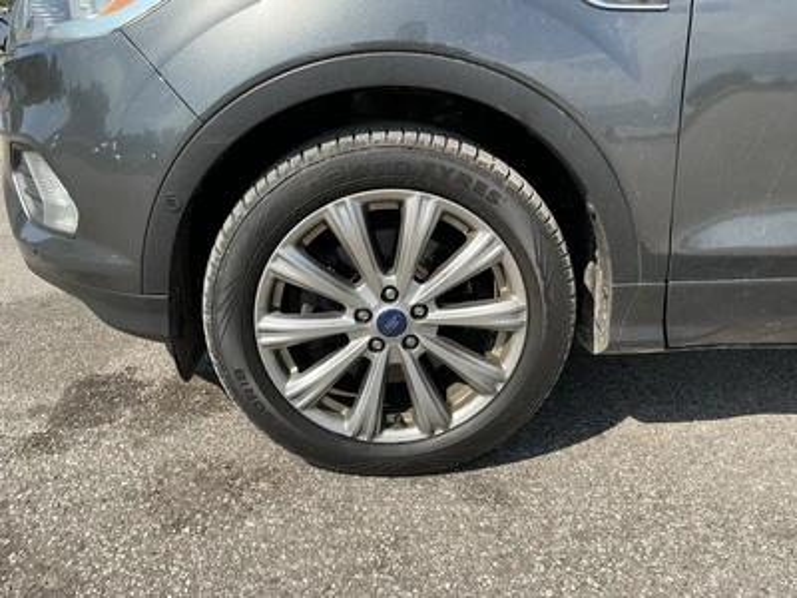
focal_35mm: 28
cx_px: 398
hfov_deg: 63.4
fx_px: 645
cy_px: 299
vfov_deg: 49.7
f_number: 1.8
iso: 25
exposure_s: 1/1144
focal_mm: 3
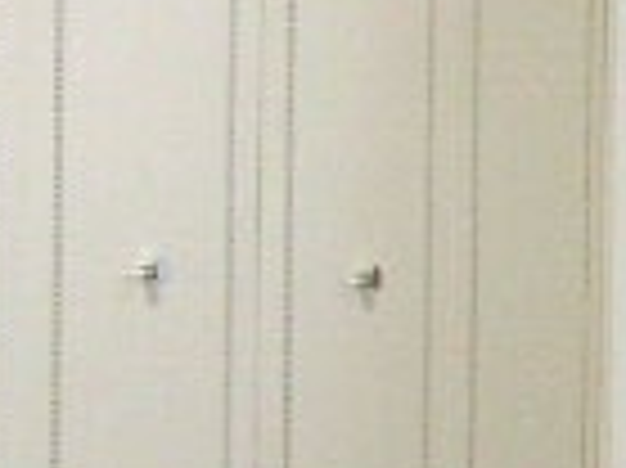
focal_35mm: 175
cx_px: 1094
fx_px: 3162
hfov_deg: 10.7
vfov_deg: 8.4
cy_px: 459
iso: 100
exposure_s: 1/30
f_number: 2.9
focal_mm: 5.8
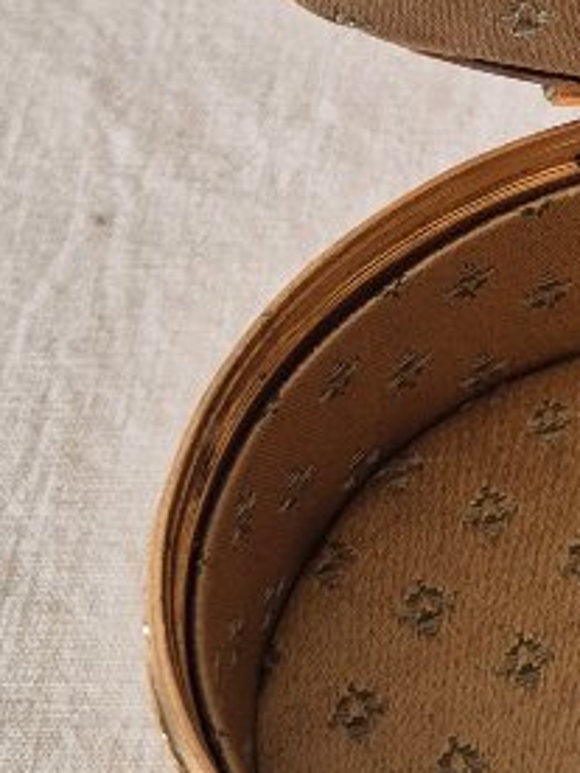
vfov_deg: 19.3
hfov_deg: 14.1
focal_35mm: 100
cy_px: 106
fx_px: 2234
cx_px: 799
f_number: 1.8
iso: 200
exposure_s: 1/100
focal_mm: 5.4
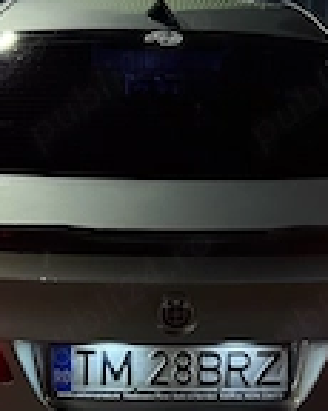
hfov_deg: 23.5
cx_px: 177
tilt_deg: -24.2
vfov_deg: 28.5
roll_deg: -1.7
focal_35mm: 65
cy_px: 334
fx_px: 790
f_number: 1.78
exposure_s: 1/50
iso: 400
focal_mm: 6.76
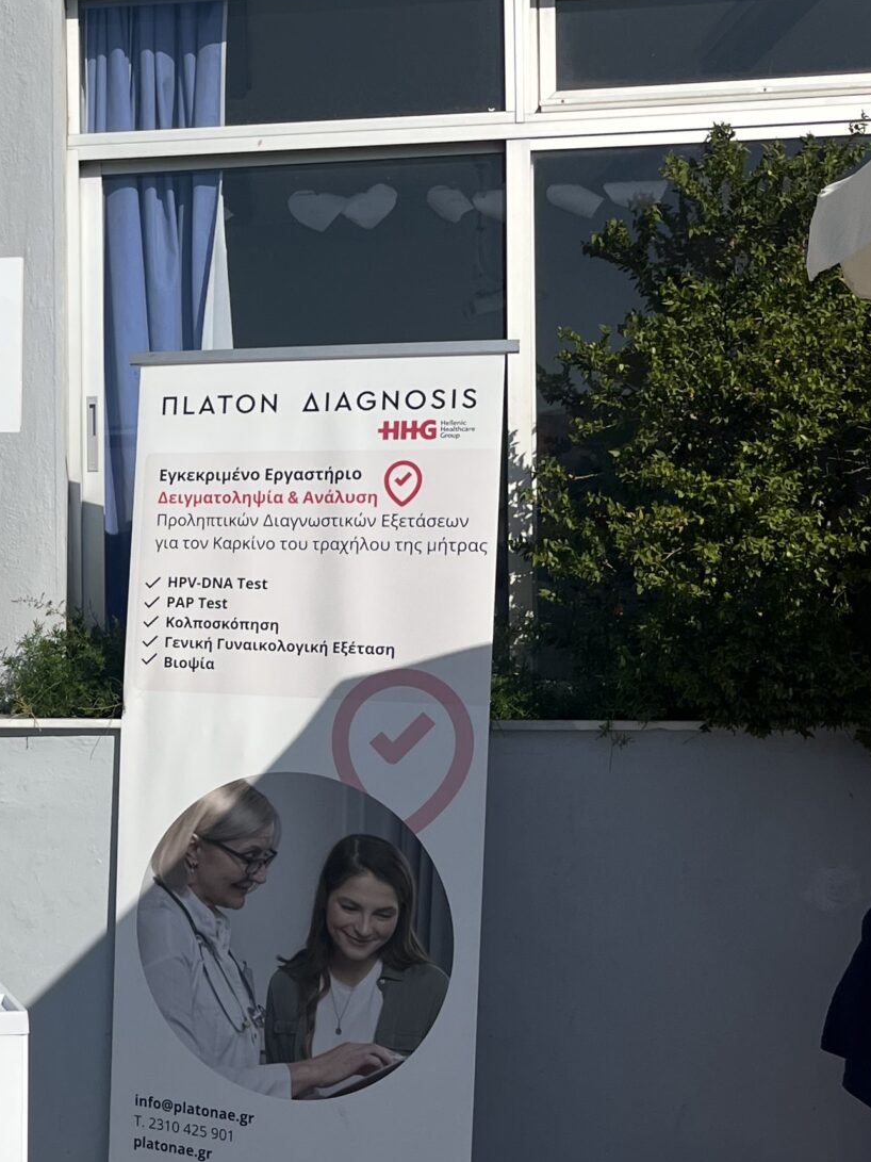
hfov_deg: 22.5
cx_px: -110
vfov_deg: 31.7
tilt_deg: +0.5
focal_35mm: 61
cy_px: 586
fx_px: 2047
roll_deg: +0.1
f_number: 1.6
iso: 50
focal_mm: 5.1
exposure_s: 1/10870
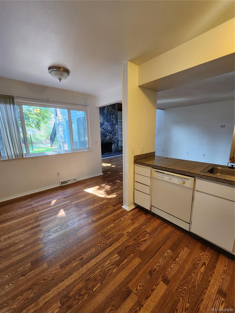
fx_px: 118
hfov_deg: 89.9
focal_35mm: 13
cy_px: 156
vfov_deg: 106.2
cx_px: 118
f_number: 2.2
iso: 200
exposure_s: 1/60
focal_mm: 2.2
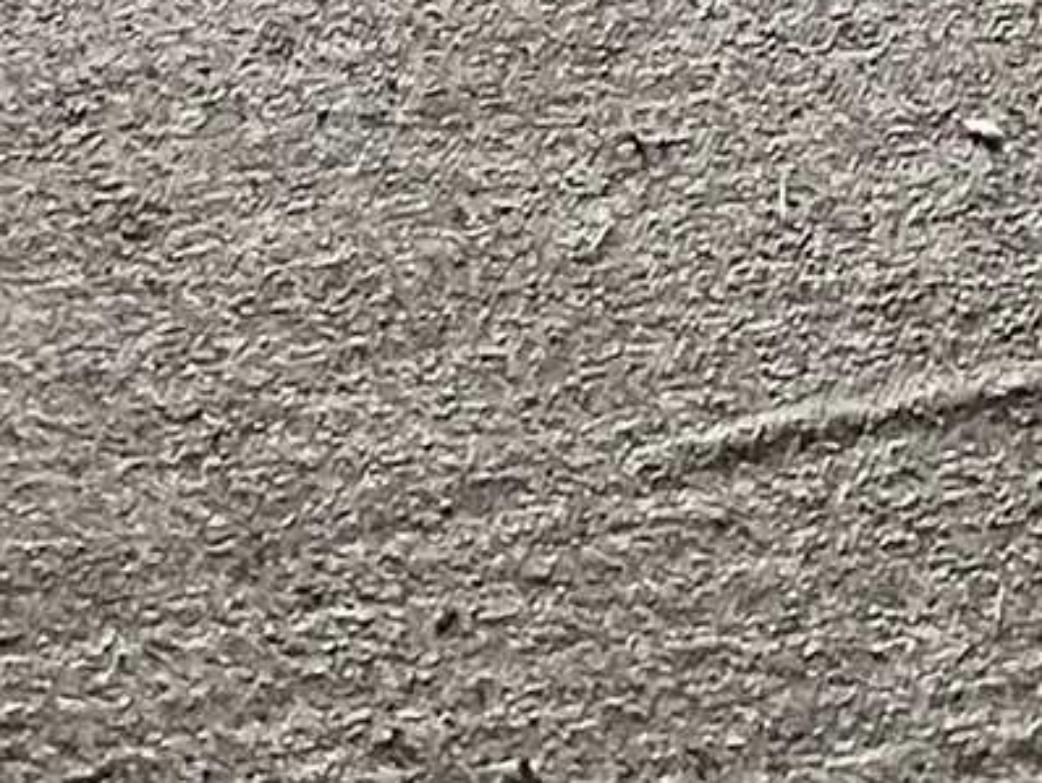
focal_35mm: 216
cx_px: 1275
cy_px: -1967
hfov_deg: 9.0
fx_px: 6506
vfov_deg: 6.1
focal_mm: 3.99
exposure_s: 1/60
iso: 200
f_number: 1.8
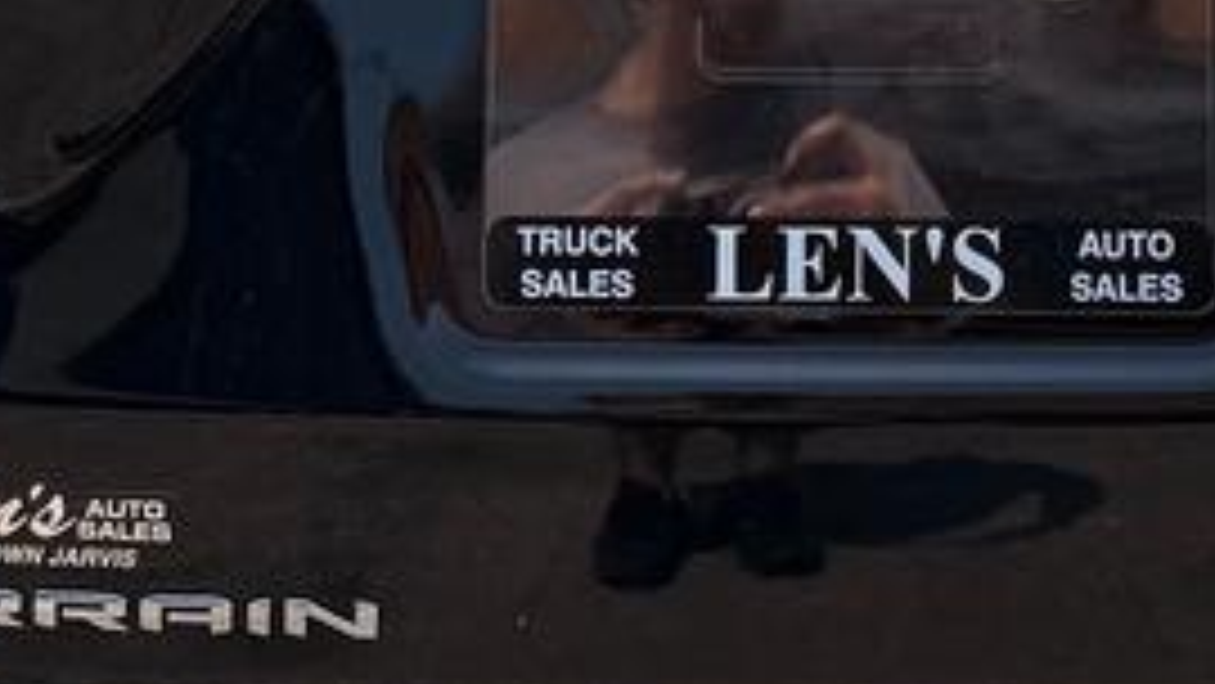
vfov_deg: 9.5
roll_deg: -1.2
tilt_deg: -7.3
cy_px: -400
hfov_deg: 17.2
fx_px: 3996
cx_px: 873
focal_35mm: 124
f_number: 1.78
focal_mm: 6.76
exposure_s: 1/4975
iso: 80
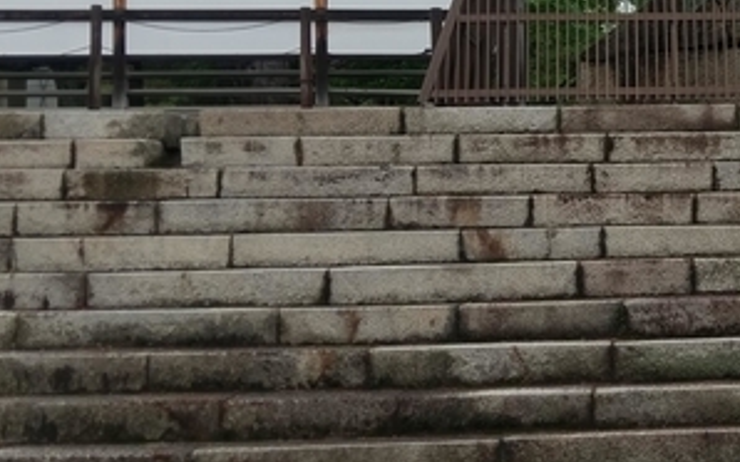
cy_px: 129
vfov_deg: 17.5
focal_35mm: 74
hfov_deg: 26.6
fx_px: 1492
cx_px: 705
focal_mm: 4.58
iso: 100
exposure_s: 1/311
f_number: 1.8
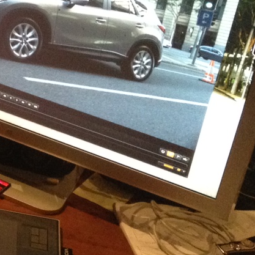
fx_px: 1008
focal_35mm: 121
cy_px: 43
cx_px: -204
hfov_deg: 13.0
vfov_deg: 14.3
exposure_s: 1/20
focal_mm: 4.28
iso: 320
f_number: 2.4
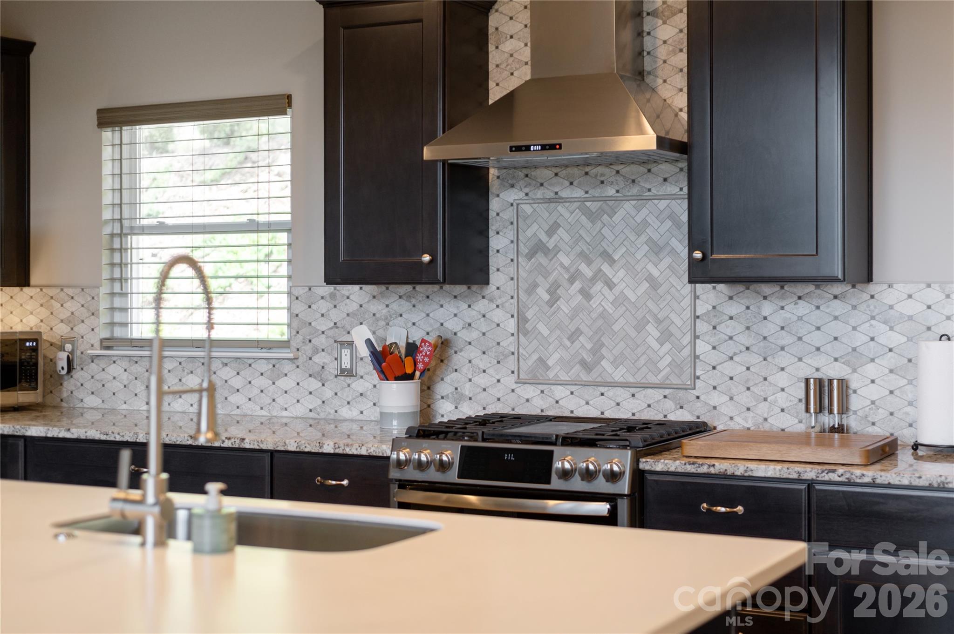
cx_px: 477
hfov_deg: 39.6
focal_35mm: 50
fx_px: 1324
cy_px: 317
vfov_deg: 26.9
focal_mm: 50
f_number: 2.8
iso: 160
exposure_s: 1/100
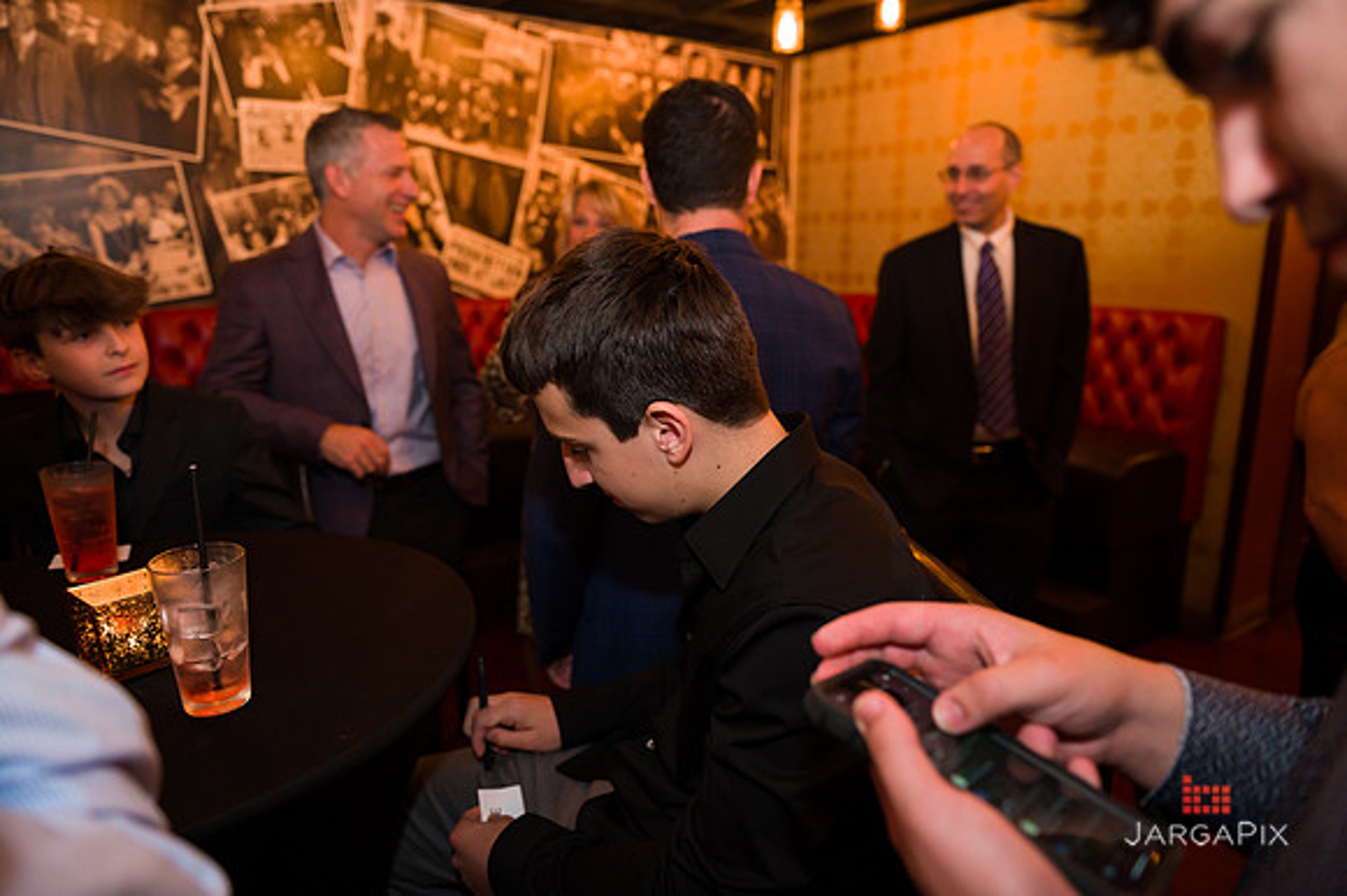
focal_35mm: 24
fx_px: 903
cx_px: 674
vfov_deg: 52.8
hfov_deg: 73.4
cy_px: 448
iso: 1250
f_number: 3.2
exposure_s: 1/200
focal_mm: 24
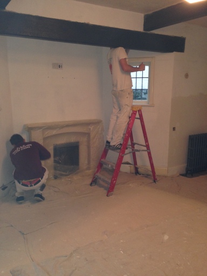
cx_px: 104
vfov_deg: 55.4
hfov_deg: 42.9
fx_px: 263
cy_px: 138
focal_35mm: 33
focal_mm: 4.12
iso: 125
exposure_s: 1/17
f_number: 2.4
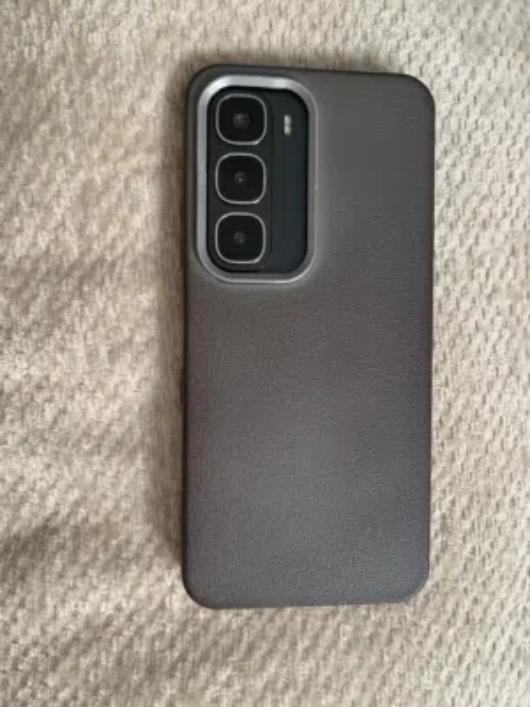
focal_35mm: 26
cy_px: 354
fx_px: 531
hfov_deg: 53.1
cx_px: 265
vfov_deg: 67.3
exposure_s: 1/60
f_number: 1.8
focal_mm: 4.25
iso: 100
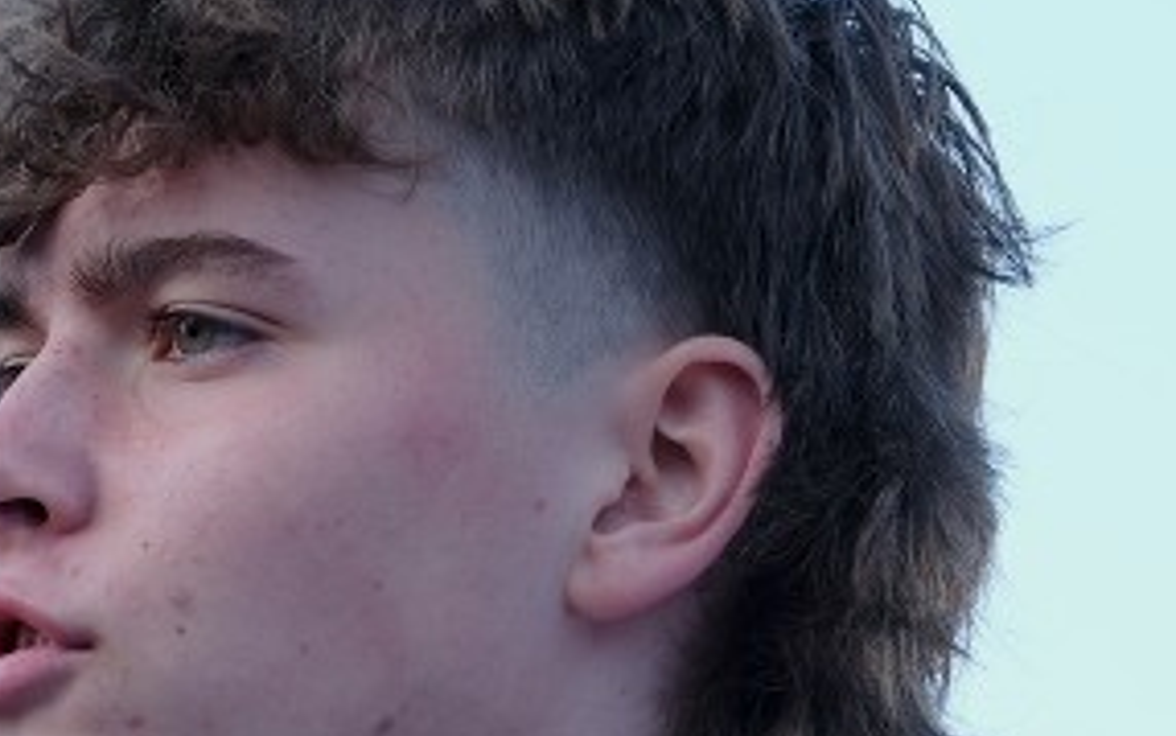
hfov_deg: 4.9
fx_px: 13819
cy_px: 734
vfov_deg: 3.0
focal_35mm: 431
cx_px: 321
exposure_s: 1/900
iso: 400
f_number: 2.8
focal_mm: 115
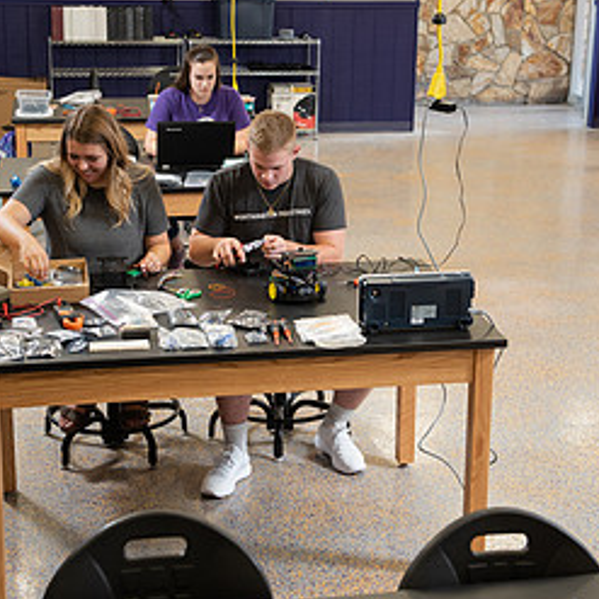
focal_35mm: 68
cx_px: 272
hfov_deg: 25.3
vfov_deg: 25.3
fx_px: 1331
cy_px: 259
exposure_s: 1/125
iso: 1250
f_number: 5
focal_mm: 44
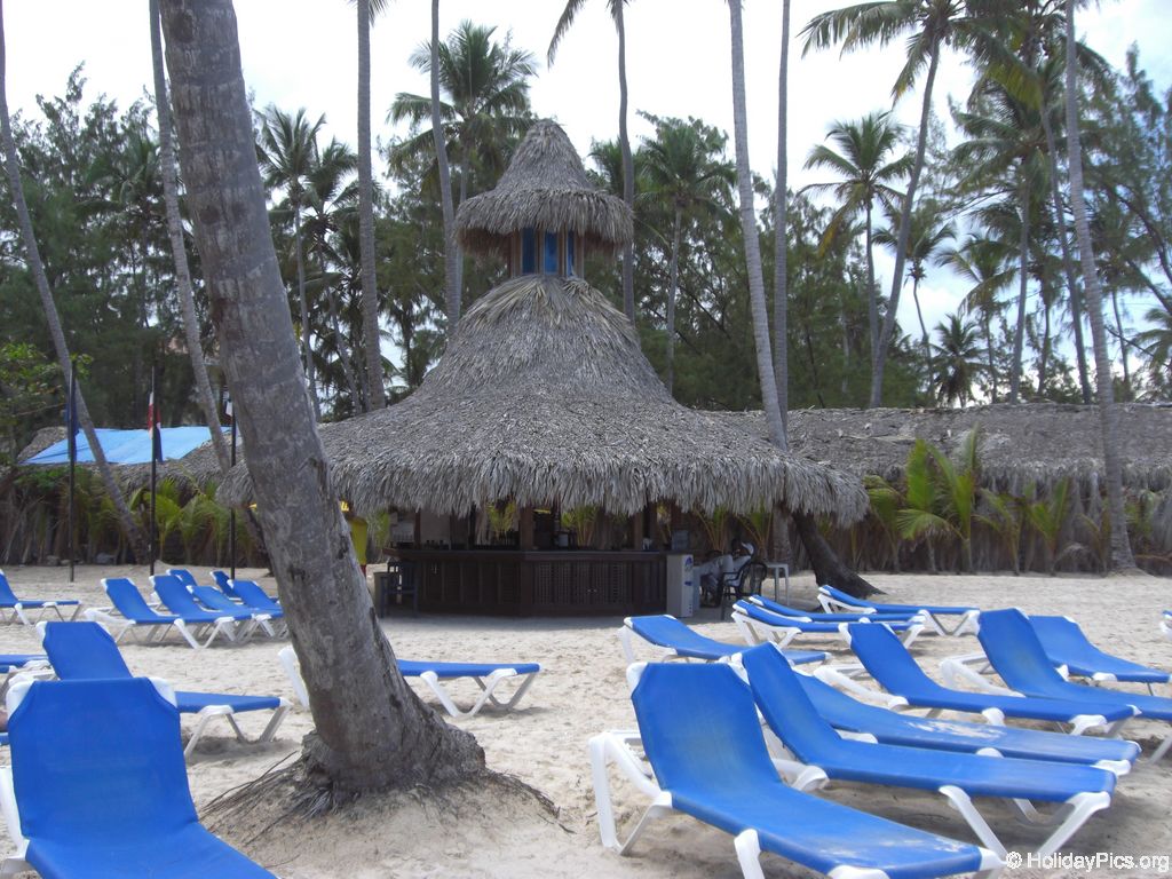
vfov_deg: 37.7
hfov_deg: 49.0
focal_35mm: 38
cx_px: 586
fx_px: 1287
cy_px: 440
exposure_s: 1/320
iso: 64
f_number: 2.7
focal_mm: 6.2
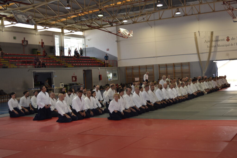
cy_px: 79
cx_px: 118
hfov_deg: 41.1
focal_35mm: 48
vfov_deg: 28.1
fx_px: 316
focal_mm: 32
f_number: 4.8
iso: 400
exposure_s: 1/60
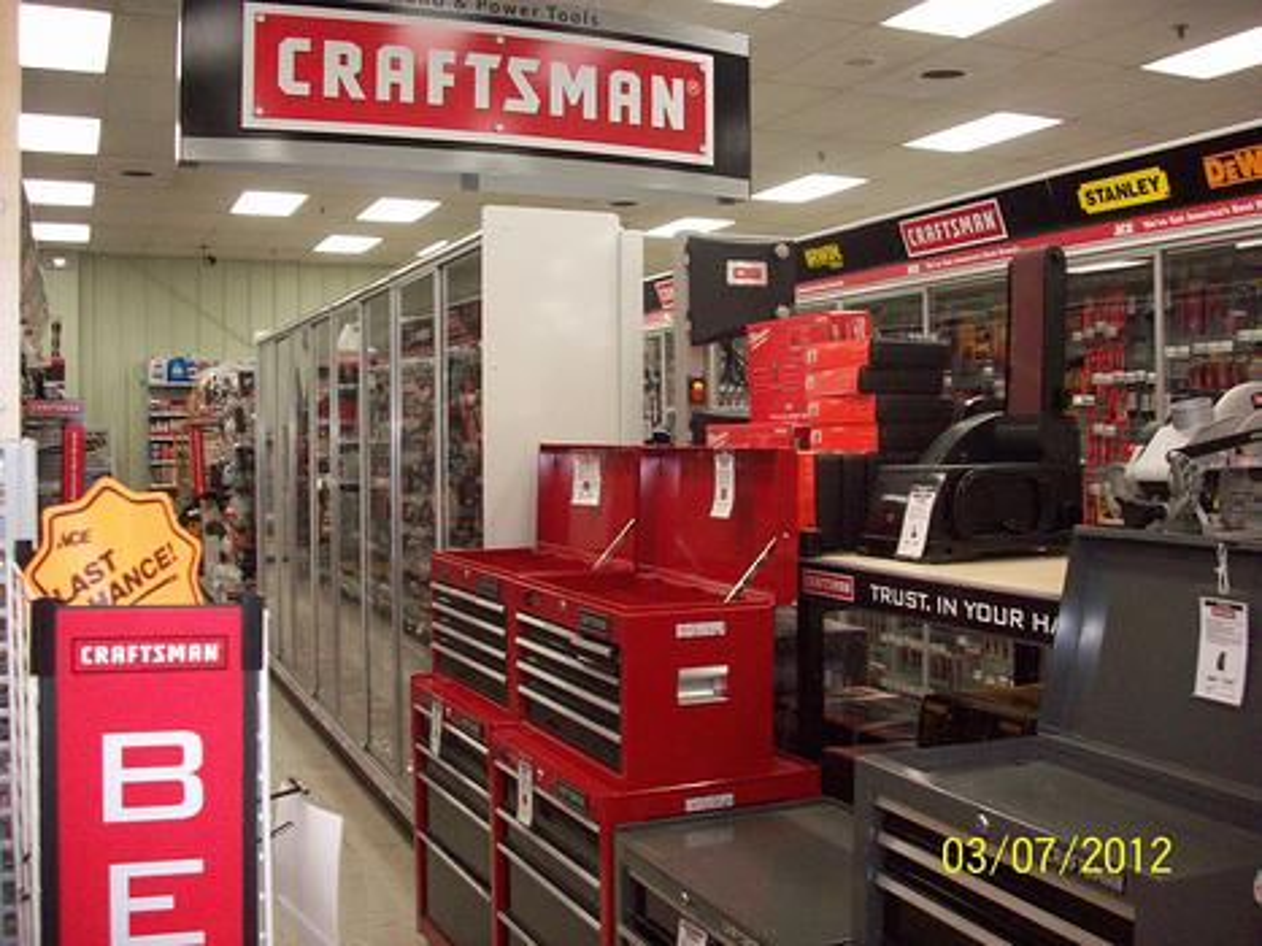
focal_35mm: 37
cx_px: 631
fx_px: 1349
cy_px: 473
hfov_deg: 50.2
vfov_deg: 38.6
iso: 200
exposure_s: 1/64
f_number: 2.8
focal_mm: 6.2
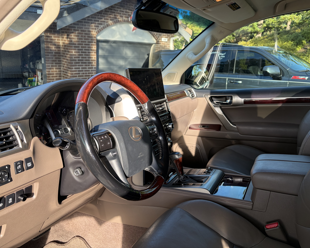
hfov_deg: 62.2
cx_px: 160
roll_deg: -2.5
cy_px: 120
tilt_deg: -14.4
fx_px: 257
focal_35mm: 28
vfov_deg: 51.5
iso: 50
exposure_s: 1/234
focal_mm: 5.96
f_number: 1.6
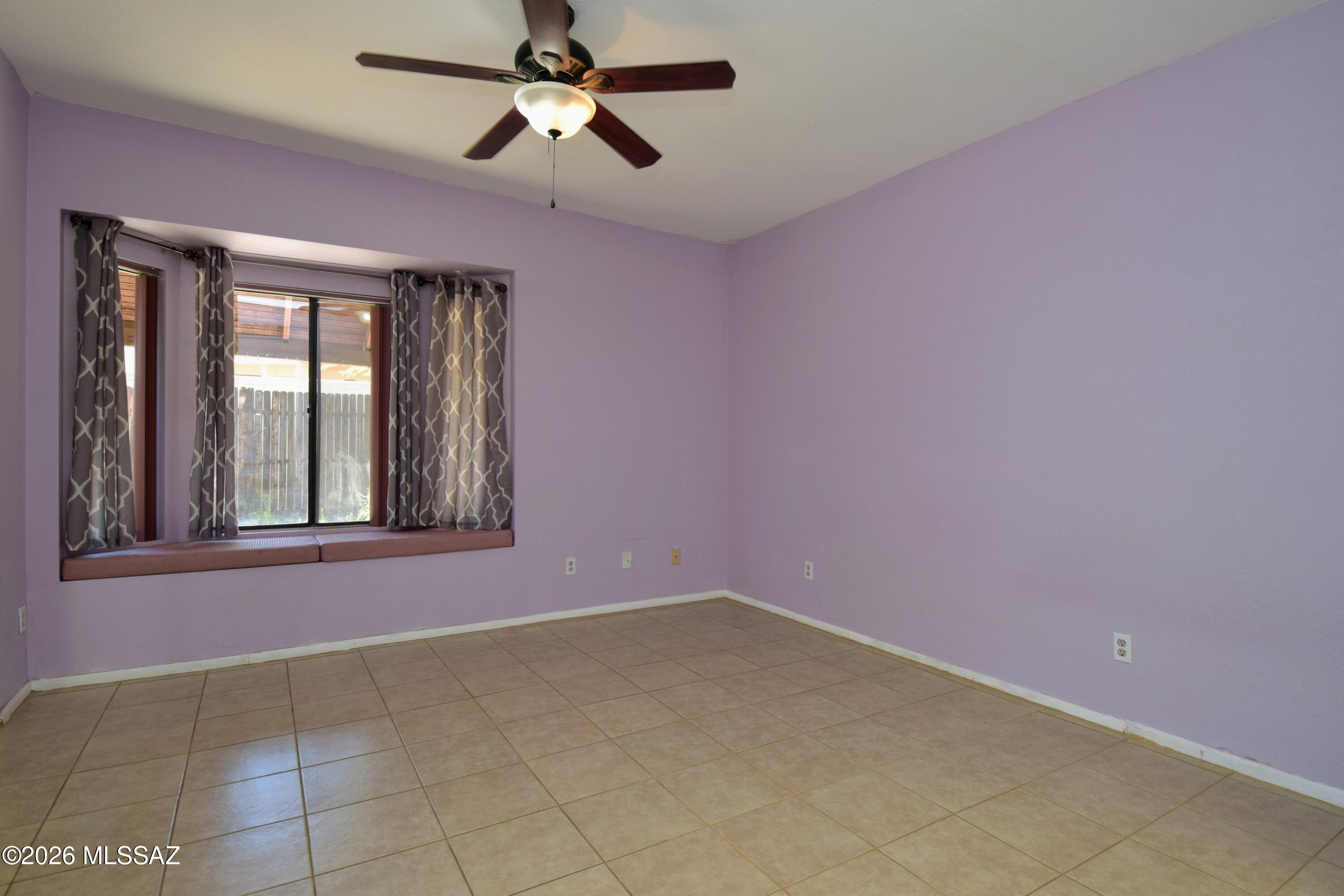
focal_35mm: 18
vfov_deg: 67.4
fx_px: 672
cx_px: 672
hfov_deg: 90.0
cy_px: 448
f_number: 8
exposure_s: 1/50
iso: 400
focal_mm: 12
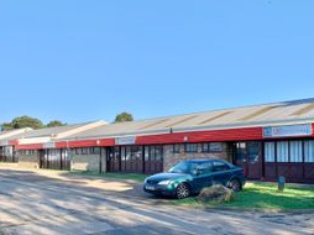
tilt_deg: +2.0
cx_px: 155
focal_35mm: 41
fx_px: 372
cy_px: 142
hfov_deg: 45.8
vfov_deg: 34.9
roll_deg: +0.6
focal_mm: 4.25
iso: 25
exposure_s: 1/1536
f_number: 1.8
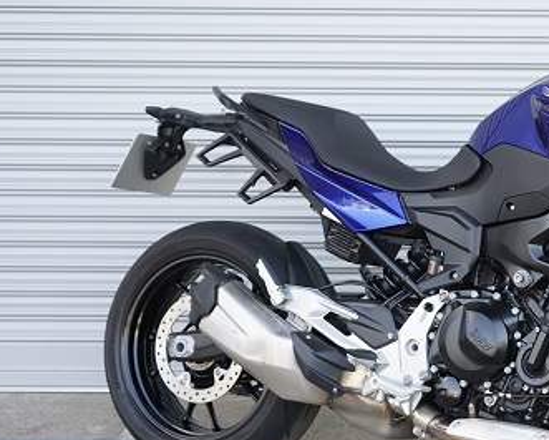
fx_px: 1430
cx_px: 532
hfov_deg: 21.1
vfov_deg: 17.5
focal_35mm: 88
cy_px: 262
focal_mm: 44
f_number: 4.5
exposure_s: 1/50
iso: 100
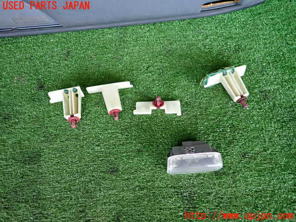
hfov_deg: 69.4
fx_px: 214
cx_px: 148
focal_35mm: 25
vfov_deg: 54.9
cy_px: 111
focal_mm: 4.5
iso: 250
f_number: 2
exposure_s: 1/60
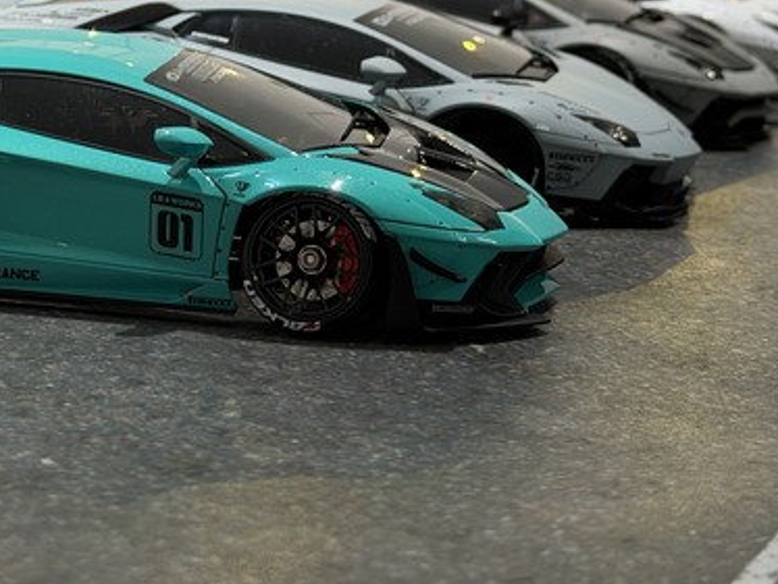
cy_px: 26
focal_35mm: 100
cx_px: 173
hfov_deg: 19.5
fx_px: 2249
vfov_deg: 14.6
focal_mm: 6.76
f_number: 1.78
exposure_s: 1/60
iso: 100
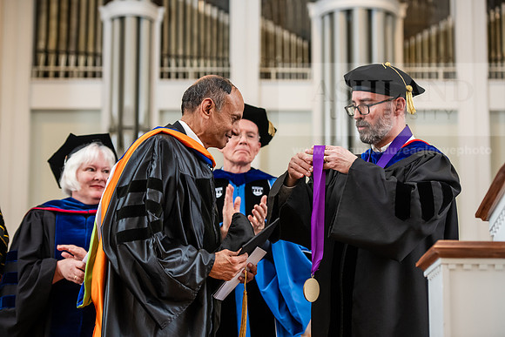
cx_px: 252
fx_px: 1403
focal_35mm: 100
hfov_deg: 20.4
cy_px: 168
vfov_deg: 13.7
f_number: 3.5
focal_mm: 100
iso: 1250
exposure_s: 1/200
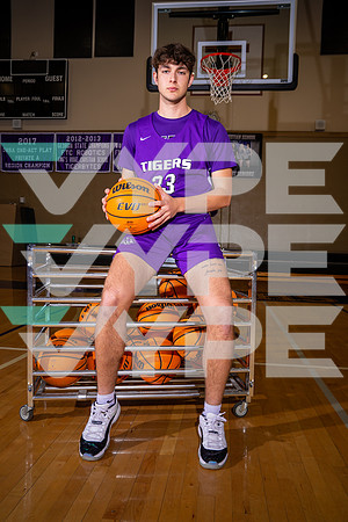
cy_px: 261
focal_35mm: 30
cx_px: 174
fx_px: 435
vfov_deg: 61.9
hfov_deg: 43.6
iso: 200
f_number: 5.6
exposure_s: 1/125
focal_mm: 30
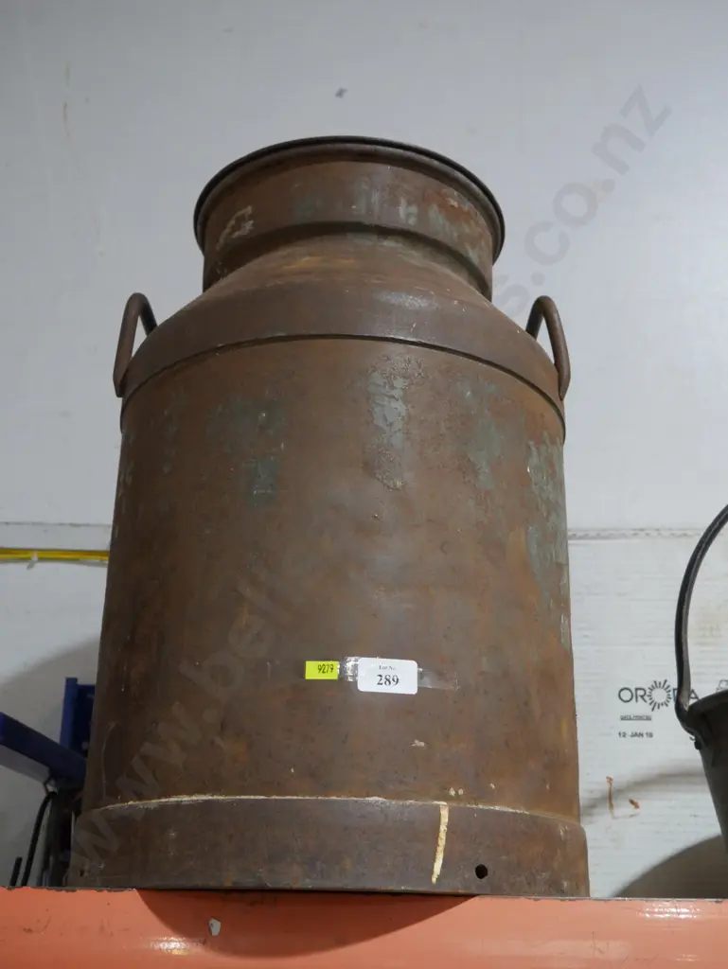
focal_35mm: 42
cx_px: 364
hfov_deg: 34.4
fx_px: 1177
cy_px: 484
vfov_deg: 44.8
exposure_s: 1/60
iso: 1000
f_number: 4.6
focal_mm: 21
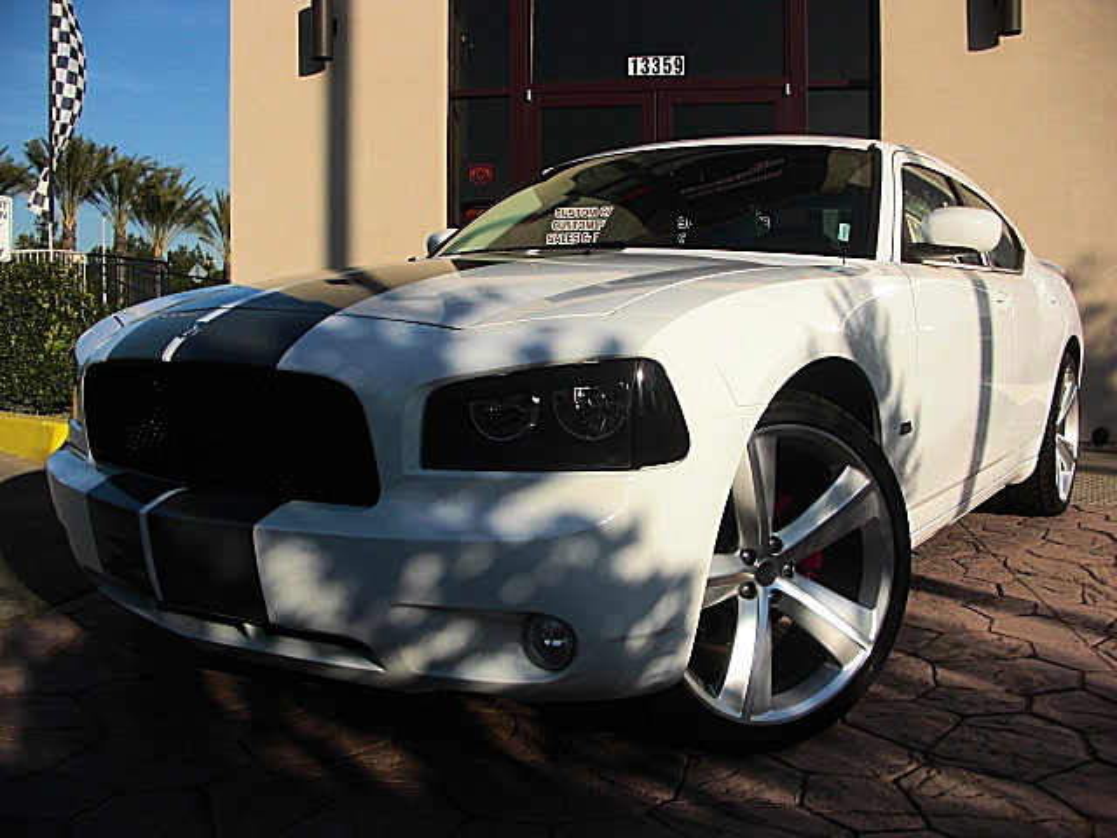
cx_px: 558
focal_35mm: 36
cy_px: 419
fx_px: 1162
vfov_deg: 39.7
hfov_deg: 51.4
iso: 50
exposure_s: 1/200
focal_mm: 6.3
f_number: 7.9
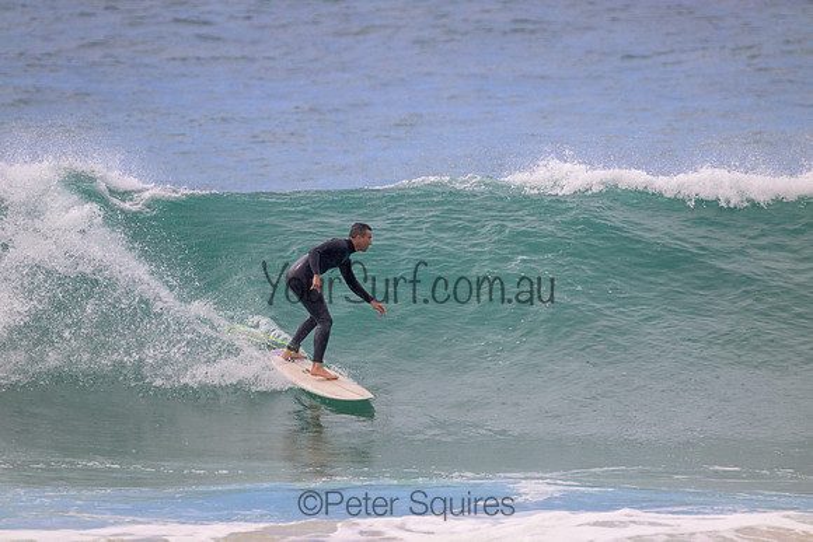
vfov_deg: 1.7
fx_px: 18070
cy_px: 271
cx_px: 406
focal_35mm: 800
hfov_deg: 2.6
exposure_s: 1/2000
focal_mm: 800
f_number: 11
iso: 1250
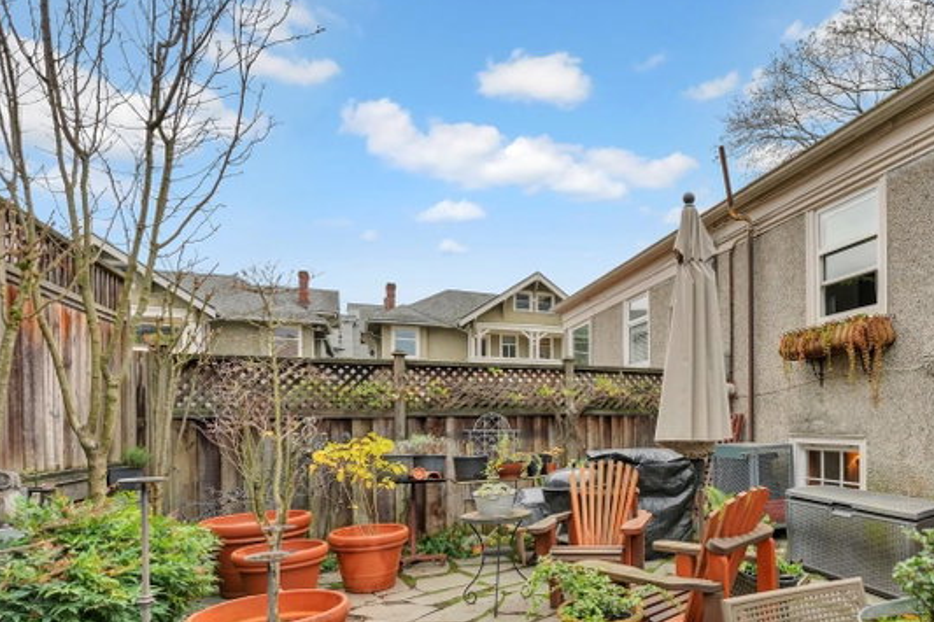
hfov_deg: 74.7
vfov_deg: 55.2
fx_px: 580
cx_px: 640
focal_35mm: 22
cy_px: 416
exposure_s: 1/160
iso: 100
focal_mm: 14.9
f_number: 4
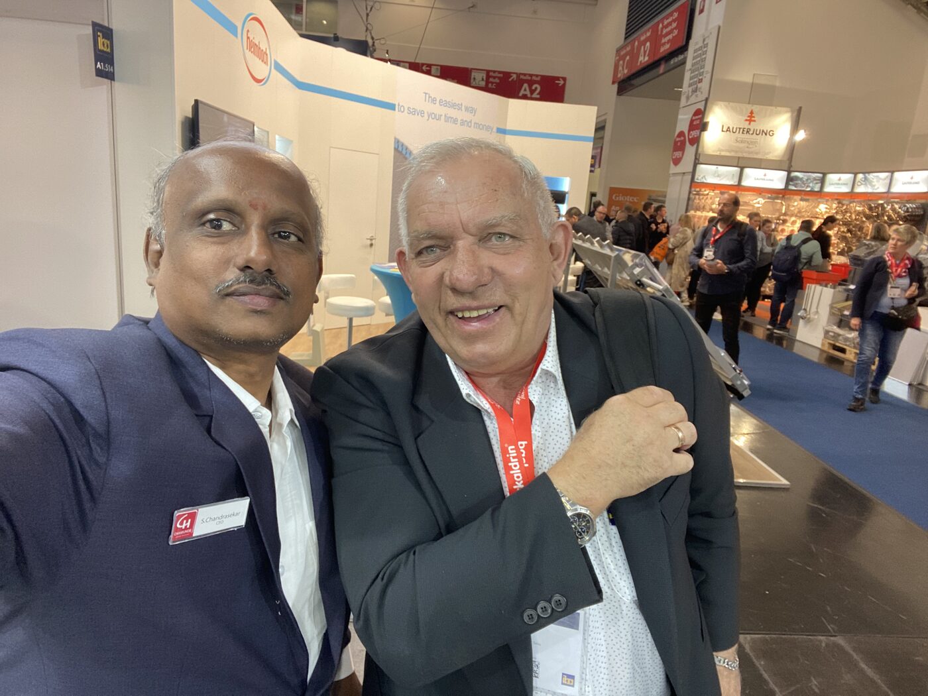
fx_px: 617
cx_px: 464
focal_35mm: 23
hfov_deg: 73.9
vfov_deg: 58.9
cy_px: 348
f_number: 2.2
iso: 125
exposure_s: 1/50
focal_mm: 2.71
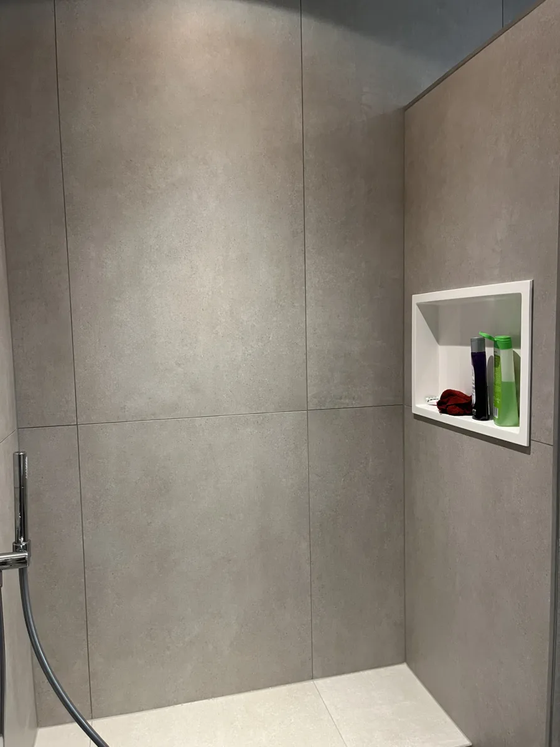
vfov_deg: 67.3
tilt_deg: -5.3
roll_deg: +1.1
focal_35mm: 26
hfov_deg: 53.1
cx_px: 280
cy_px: 374
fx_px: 561
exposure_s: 1/50
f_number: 1.6
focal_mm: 5.1
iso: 160
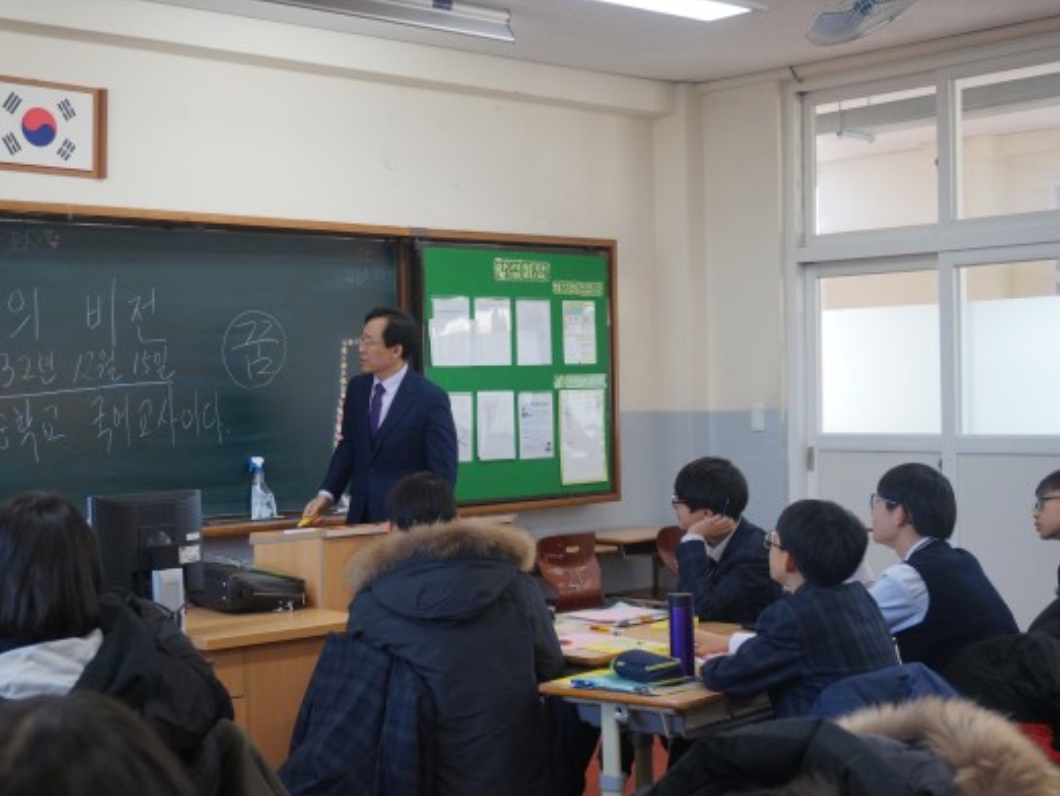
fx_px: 1624
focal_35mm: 53
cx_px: 493
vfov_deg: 27.5
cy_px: 397
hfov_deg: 36.1
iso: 400
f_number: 5
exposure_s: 1/100
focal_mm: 32
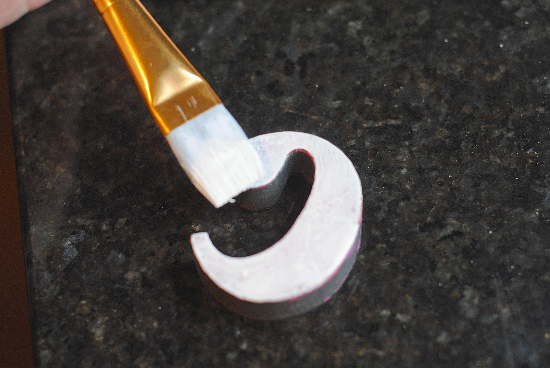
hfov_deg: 27.0
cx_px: 275
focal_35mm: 75
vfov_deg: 18.2
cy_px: 184
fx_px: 1147
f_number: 2.8
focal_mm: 50
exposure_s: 1/30
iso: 450
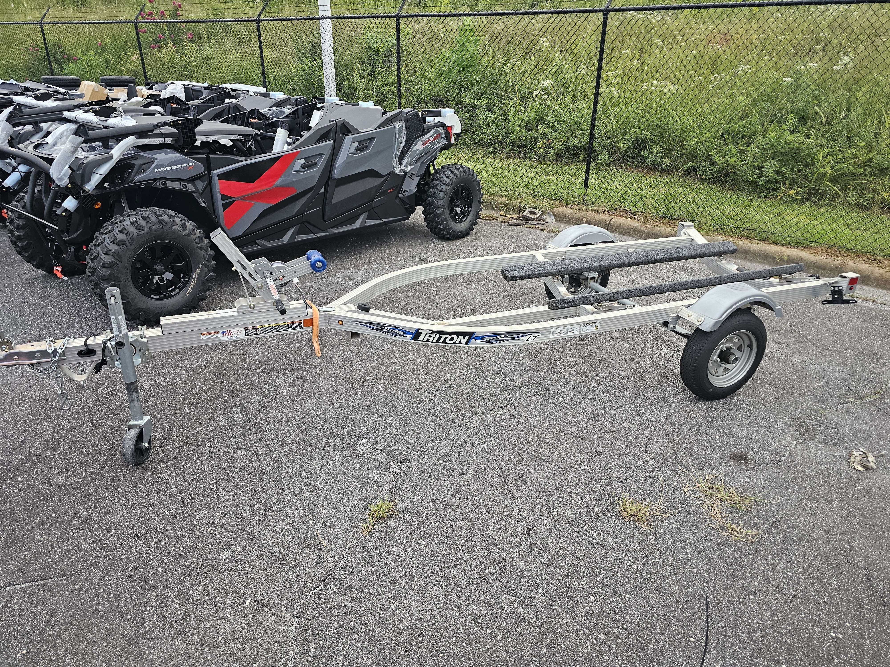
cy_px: 334
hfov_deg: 73.9
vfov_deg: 58.9
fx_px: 591
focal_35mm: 23
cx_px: 445
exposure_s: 1/120
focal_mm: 6.3
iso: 160
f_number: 1.7
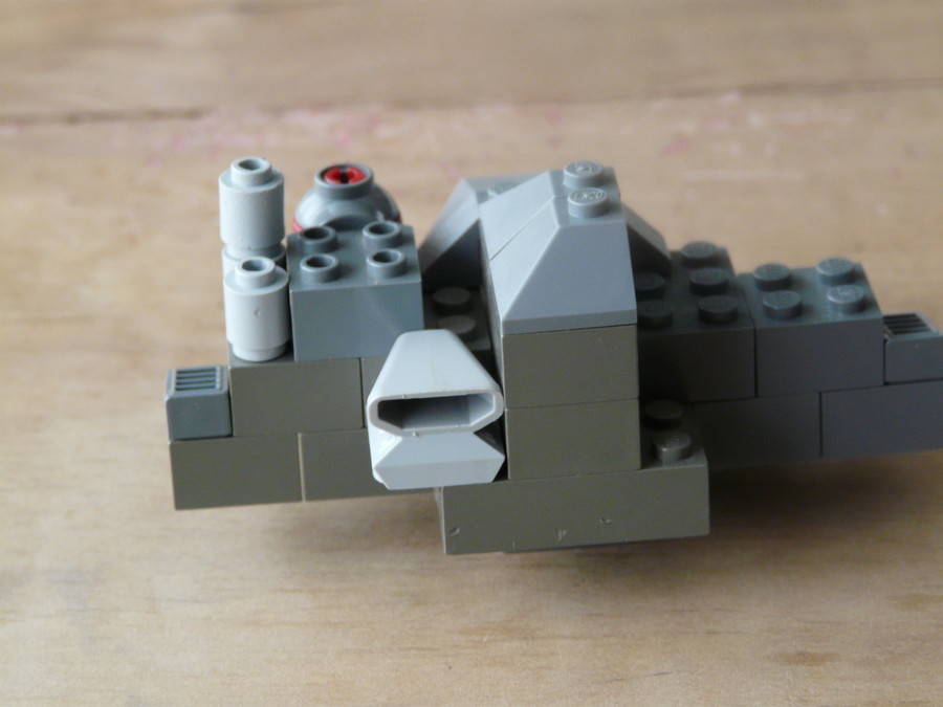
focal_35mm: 126
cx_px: 472
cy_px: 354
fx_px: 3432
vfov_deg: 11.8
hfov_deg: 15.6
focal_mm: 20.6
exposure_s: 1/5
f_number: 3.6
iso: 200
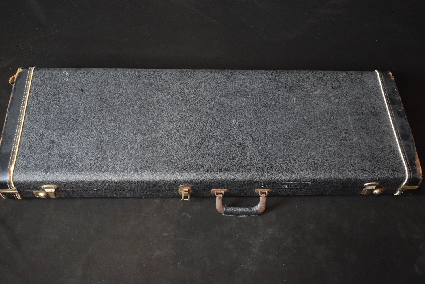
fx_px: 496
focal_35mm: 42
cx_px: 212
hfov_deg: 46.4
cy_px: 142
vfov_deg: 31.9
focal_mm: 28
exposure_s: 1/20
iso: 3200
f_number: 4.2
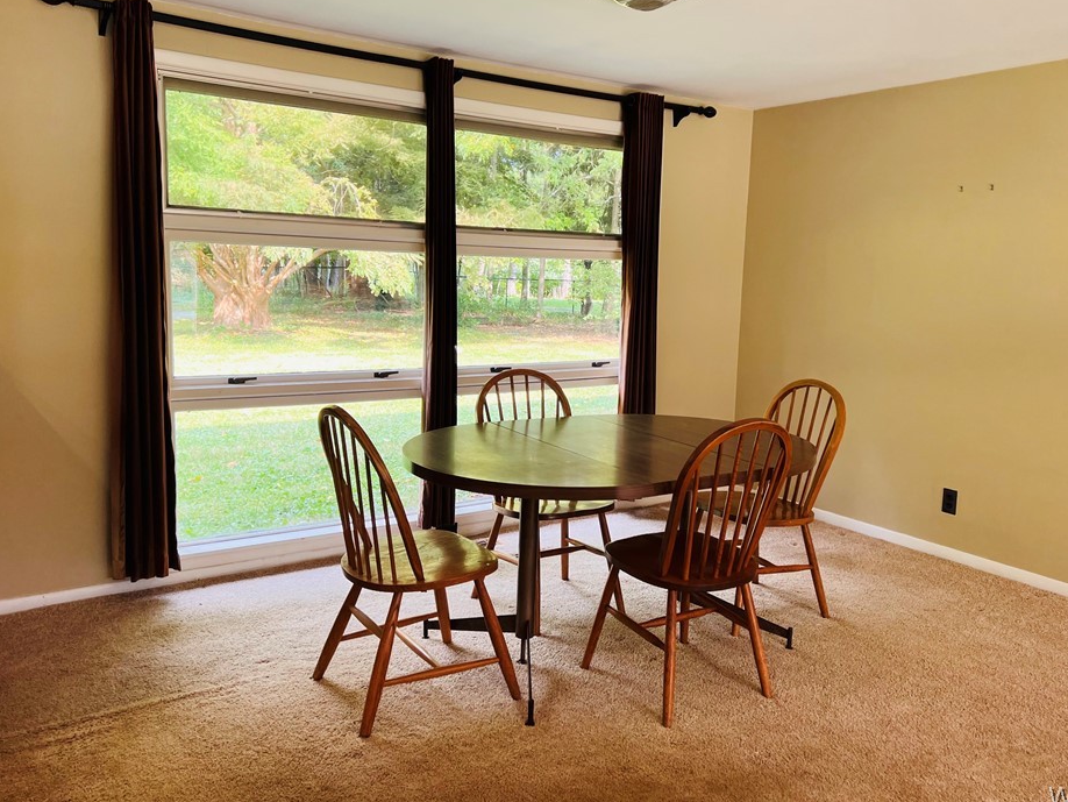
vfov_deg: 48.2
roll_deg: -1.0
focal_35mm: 29
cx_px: 575
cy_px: 376
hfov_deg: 61.6
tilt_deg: -6.3
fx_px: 895
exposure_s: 1/120
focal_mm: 5.7
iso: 80
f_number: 1.5
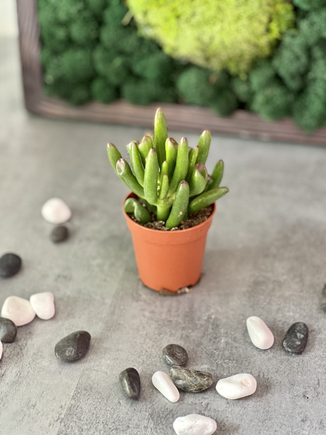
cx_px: 163
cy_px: 218
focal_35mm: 77
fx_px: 967
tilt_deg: -36.4
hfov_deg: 19.1
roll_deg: +0.9
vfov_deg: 25.3
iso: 400
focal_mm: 9
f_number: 2.8
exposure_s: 1/30
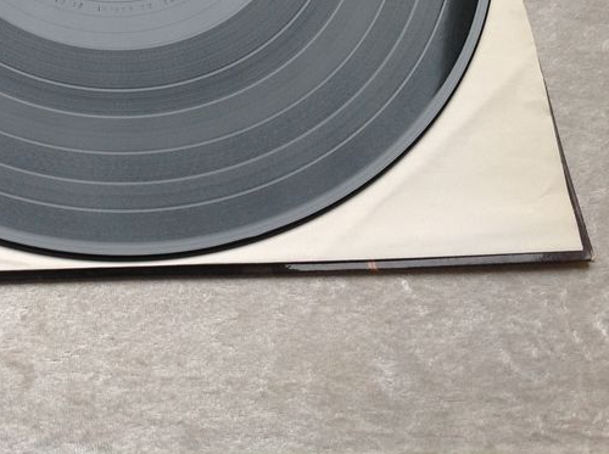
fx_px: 1229
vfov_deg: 20.3
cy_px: 8
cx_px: 78
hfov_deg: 27.0
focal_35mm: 70
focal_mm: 4.28
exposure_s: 1/40
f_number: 2.4
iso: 50
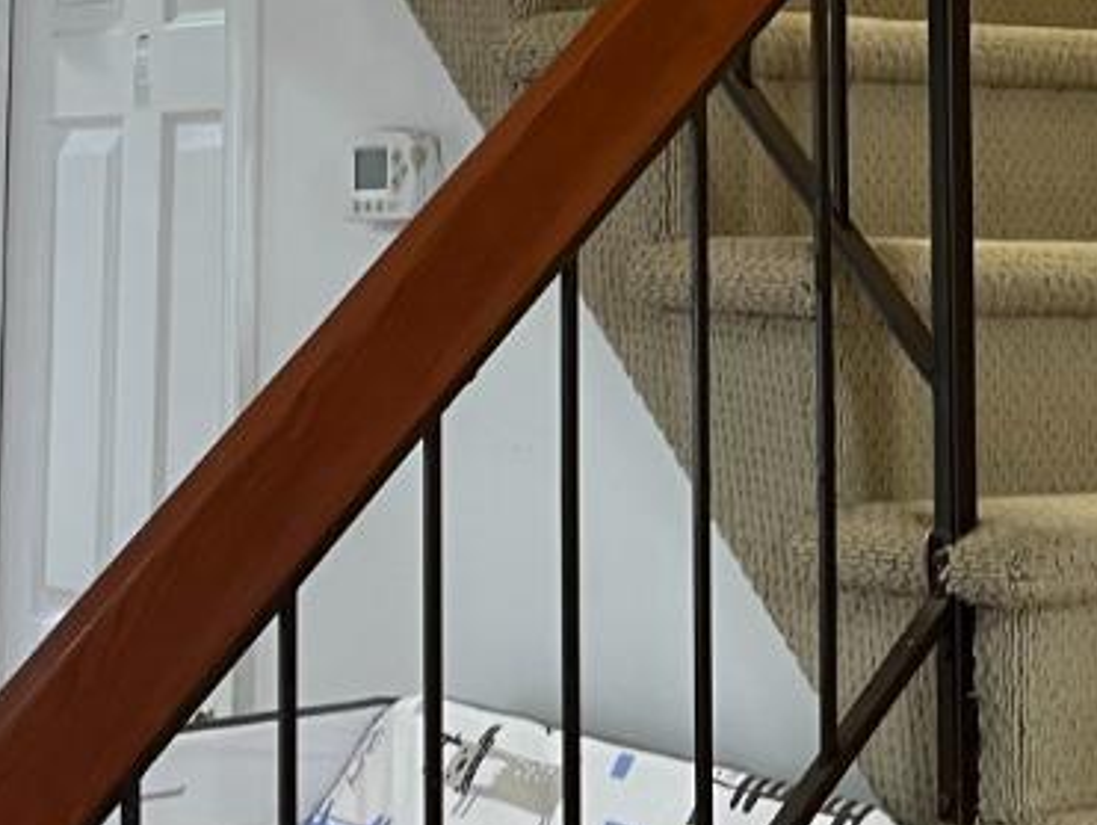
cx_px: 739
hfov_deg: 18.6
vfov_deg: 13.7
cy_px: -140
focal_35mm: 105
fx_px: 3331
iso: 100
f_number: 1.6
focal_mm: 5.1
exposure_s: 1/60
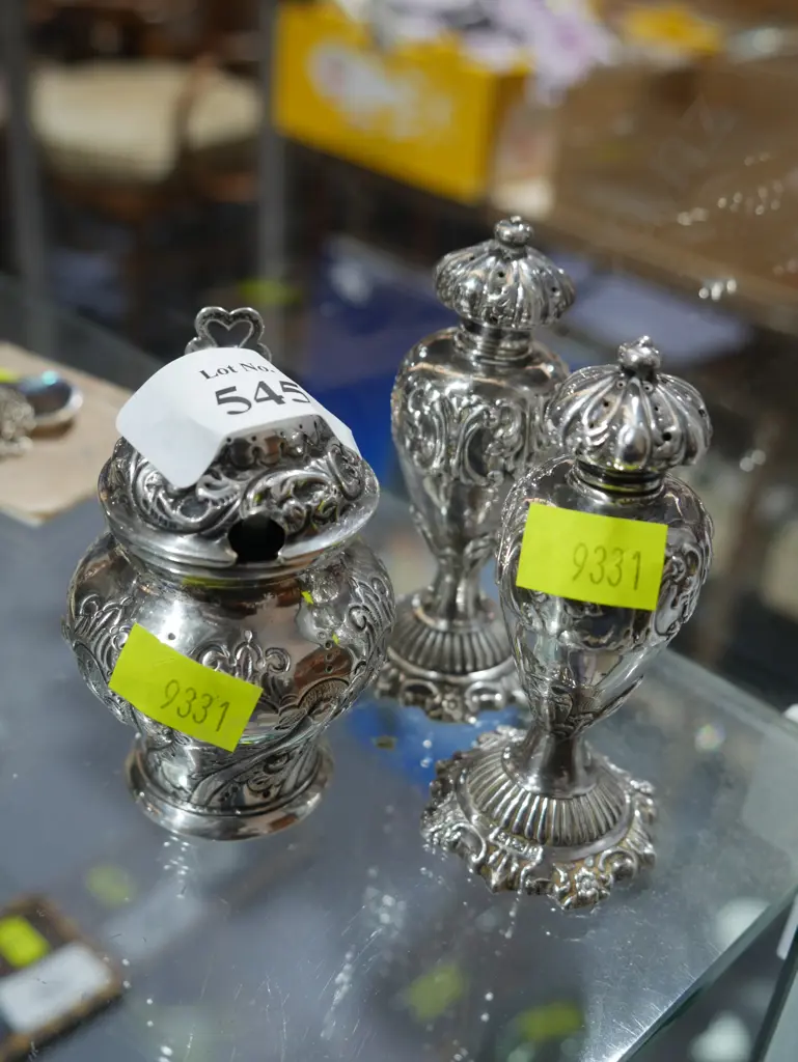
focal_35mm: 40
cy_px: 531
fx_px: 1228
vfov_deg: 46.8
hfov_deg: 36.0
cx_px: 399
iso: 400
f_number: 4.5
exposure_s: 1/60
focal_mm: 20
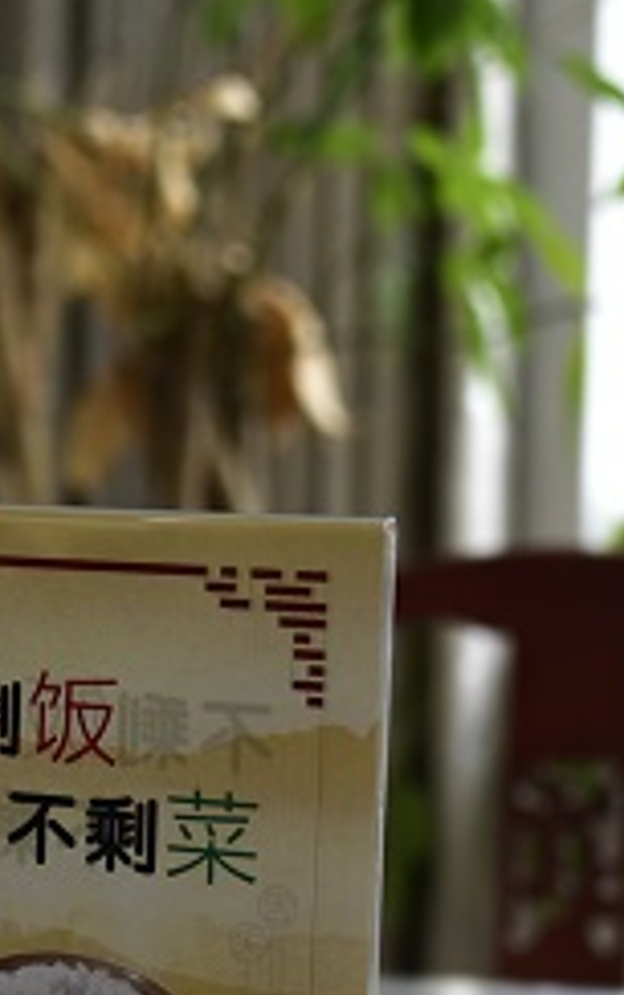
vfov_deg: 18.5
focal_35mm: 111
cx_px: 196
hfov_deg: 11.8
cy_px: 862
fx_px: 3013
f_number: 4
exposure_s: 1/40
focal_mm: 38
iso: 200
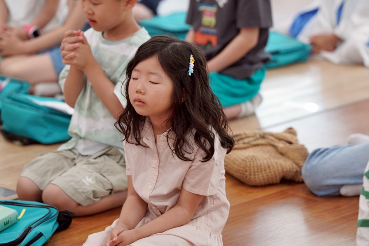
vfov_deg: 7.7
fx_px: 1824
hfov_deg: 11.5
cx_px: 184
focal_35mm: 178
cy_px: 123
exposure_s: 1/200
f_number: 4
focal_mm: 178
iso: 2000
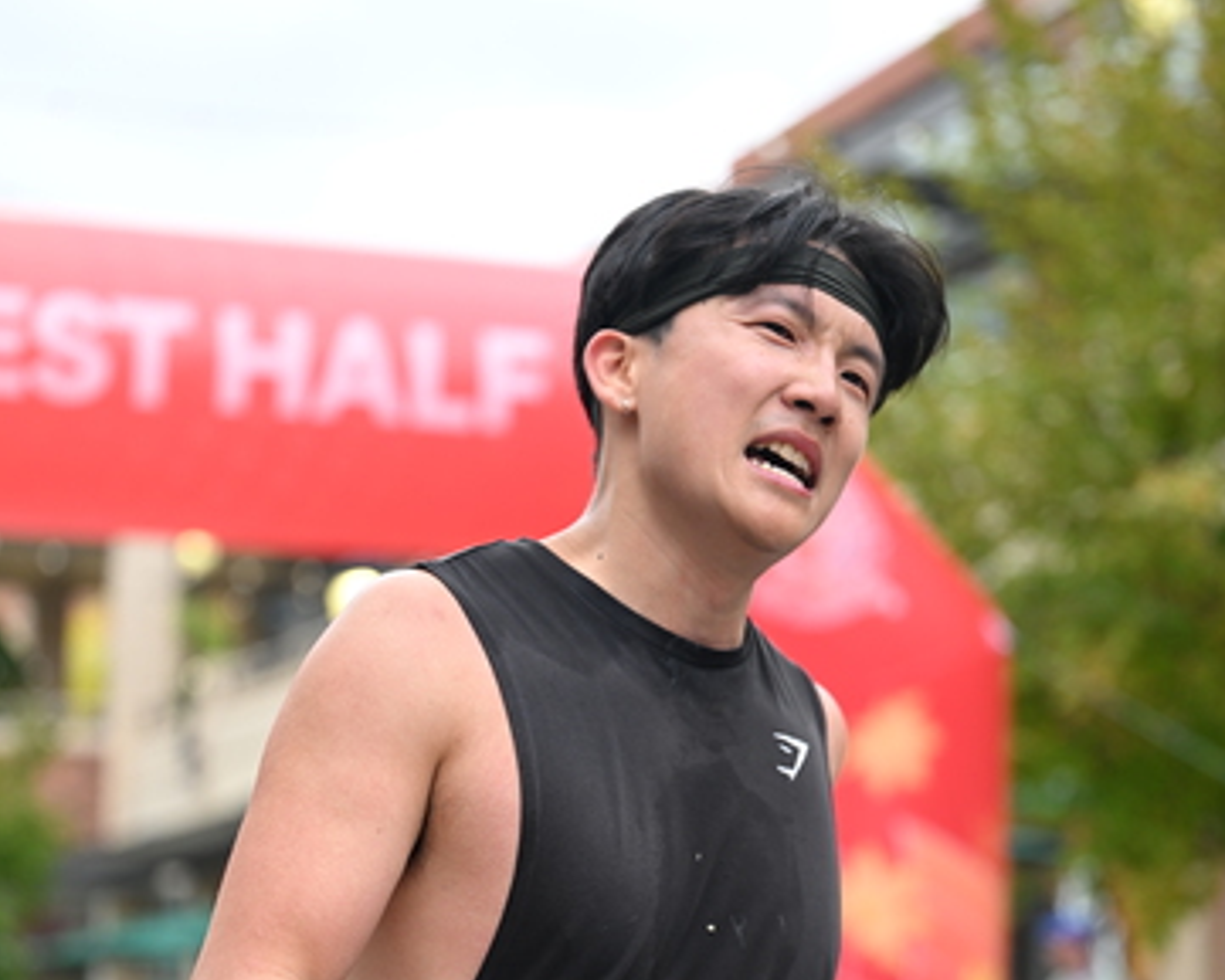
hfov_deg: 19.2
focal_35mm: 100
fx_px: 3627
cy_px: 760
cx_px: 609
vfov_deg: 15.3
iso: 640
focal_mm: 70
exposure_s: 1/2000
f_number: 2.8
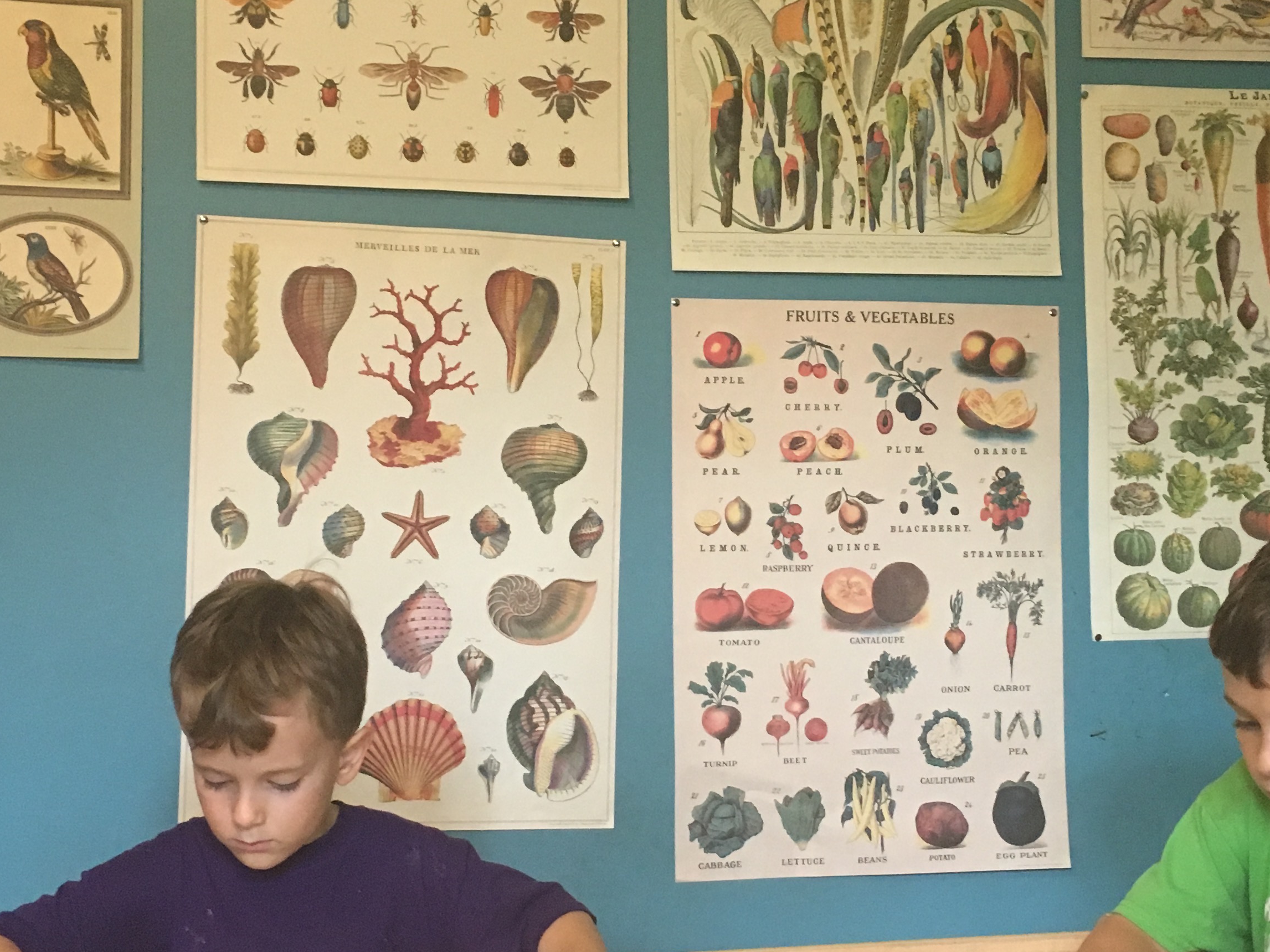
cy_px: 509
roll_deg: +0.4
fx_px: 1871
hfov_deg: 37.5
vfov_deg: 28.6
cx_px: 645
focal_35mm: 51
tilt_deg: +0.8
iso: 200
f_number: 2.2
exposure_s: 1/24
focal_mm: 4.15
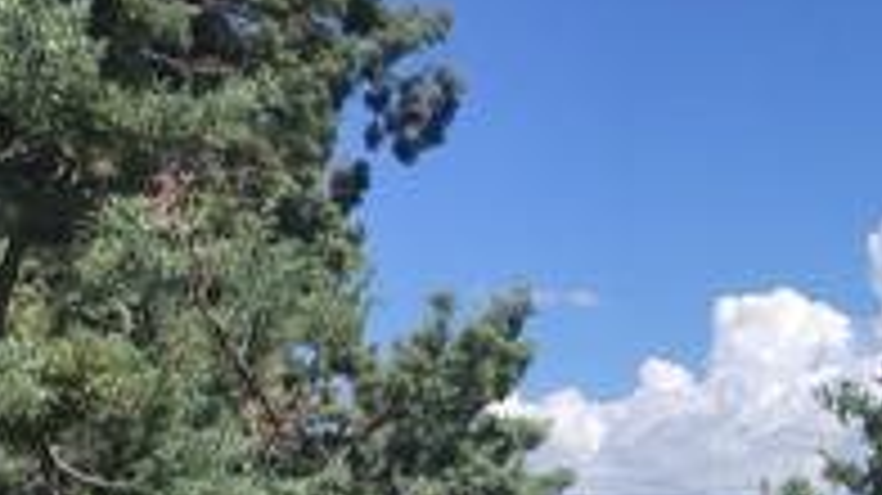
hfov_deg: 19.1
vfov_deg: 11.1
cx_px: 1174
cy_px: 846
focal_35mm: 103
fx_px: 2408
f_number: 2.2
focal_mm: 4.15
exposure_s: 1/1876
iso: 25
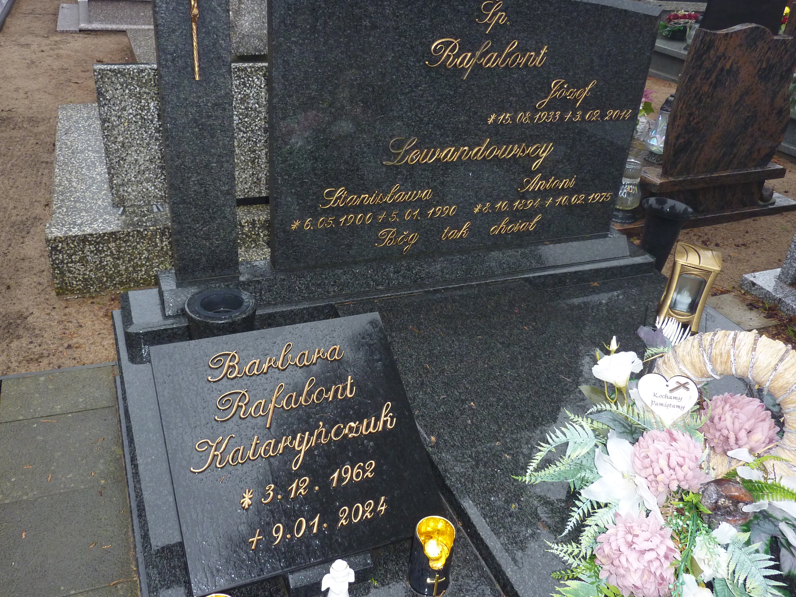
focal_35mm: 30
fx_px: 690
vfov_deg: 46.8
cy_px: 307
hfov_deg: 60.0
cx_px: 389
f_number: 3.4
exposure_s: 1/30
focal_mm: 4.7
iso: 200
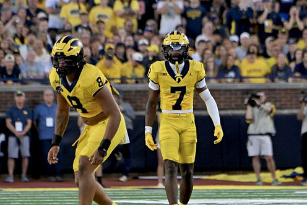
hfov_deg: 3.3
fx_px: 5382
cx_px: 166
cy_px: 116
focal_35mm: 631
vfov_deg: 2.2
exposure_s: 1/1000
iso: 3200
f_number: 5.6
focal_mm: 360
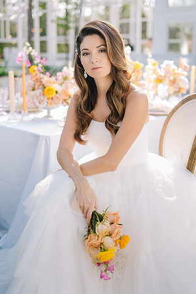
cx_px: 98
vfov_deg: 39.6
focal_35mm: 50
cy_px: 147
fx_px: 408
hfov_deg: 27.0
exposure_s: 1/200
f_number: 2.2
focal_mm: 50
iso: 50
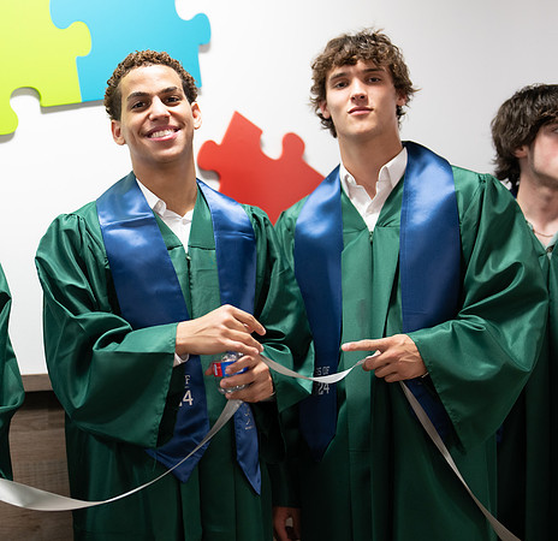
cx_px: 184
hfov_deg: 26.5
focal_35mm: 65
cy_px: 262
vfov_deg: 25.9
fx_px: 1177
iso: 640
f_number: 1.2
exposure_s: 1/320
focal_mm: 50
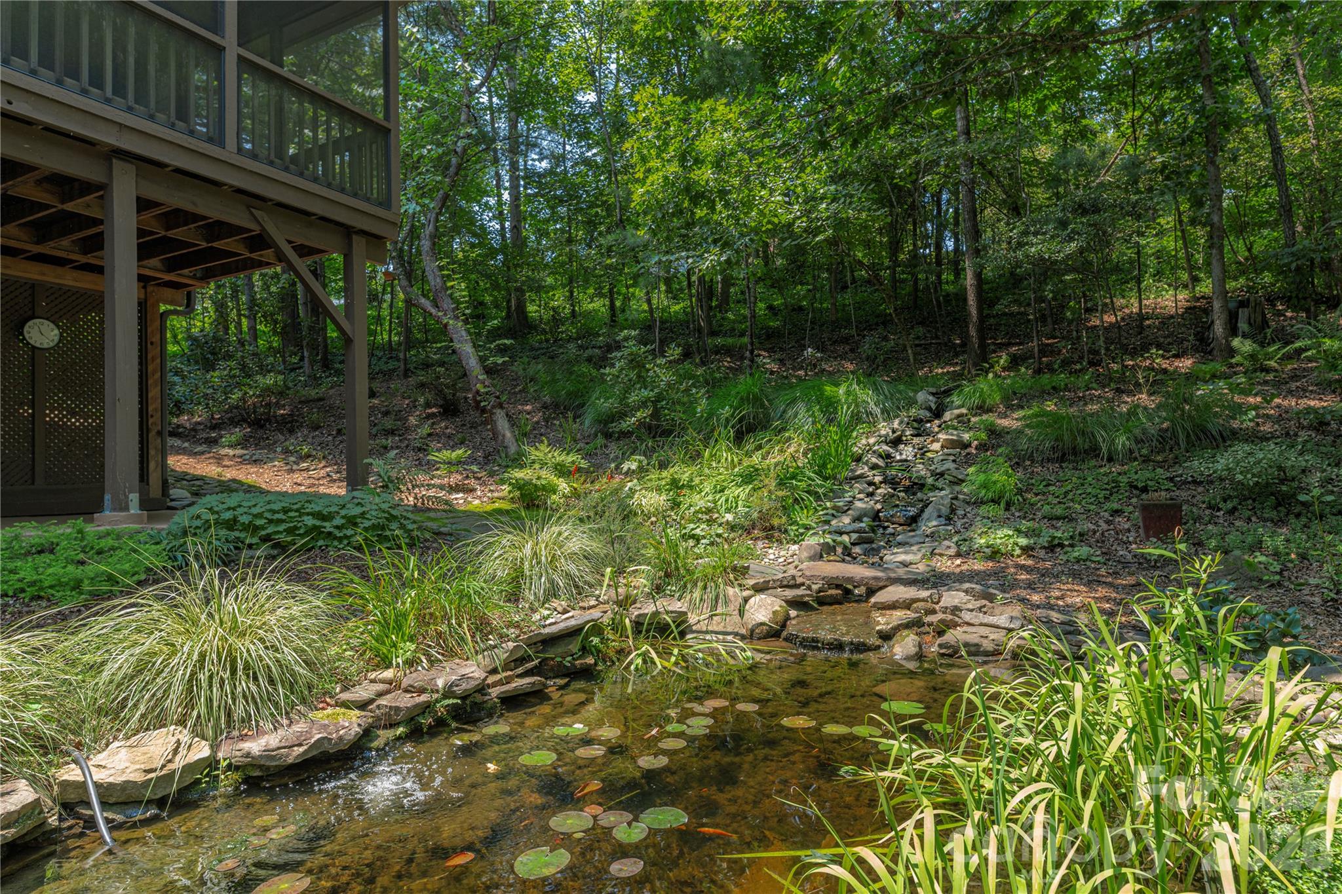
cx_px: 671
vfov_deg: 61.9
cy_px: 447
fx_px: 745
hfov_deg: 84.0
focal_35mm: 20
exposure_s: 1/60
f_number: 7.1
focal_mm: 20
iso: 125
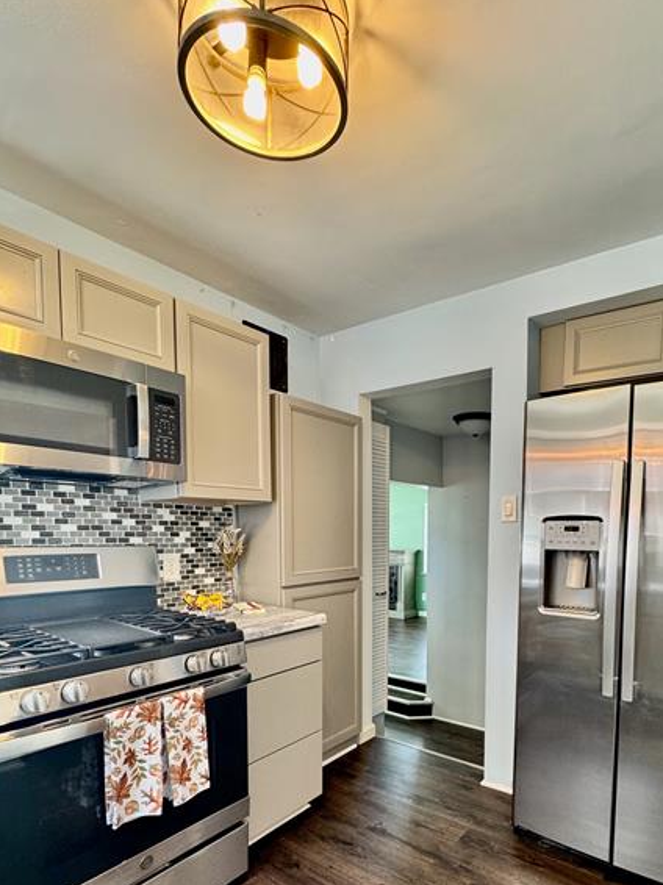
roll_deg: +0.6
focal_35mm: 19
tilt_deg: -4.6
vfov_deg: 82.7
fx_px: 486
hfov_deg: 68.0
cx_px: 397
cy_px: 566
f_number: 2.2
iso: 160
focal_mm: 2.22
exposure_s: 1/60
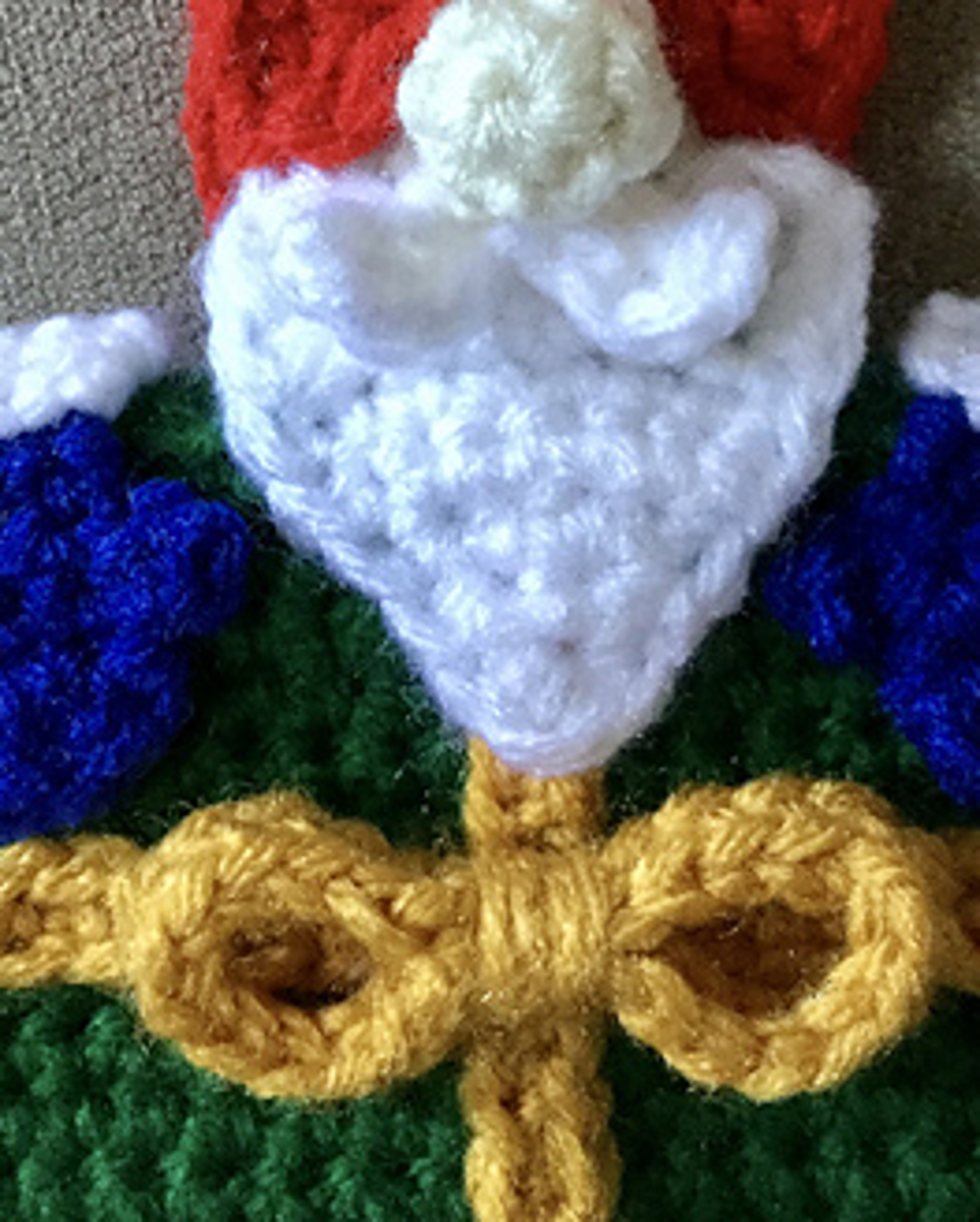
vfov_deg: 31.0
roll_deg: +0.8
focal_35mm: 59
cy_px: 209
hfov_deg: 25.8
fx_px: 2136
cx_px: 574
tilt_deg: -16.0
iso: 250
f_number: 2.4
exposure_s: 1/15
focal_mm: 3.3
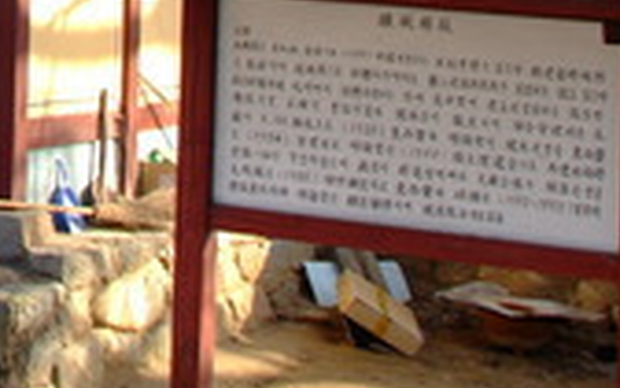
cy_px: -233
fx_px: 2585
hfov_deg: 12.5
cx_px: -500
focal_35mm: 153
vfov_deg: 8.3
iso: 100
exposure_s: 1/125
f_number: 5.6
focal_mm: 24
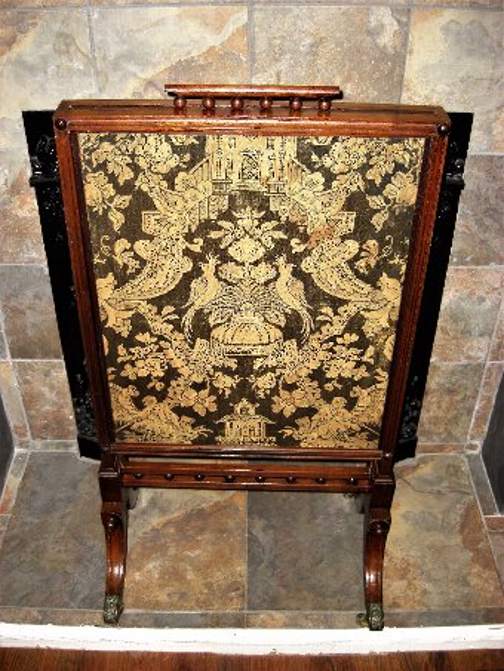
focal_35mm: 38
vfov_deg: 49.0
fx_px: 737
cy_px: 336
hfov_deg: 37.7
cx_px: 252
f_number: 2.8
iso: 100
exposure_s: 1/30
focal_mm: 7.9
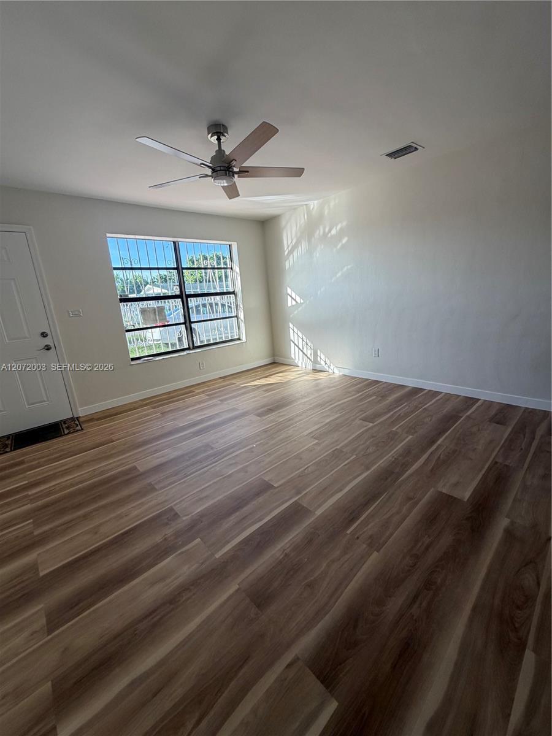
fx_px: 298
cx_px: 276
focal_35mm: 14
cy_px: 368
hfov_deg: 85.7
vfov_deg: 102.1
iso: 50
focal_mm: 2.22
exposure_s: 1/176
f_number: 2.2
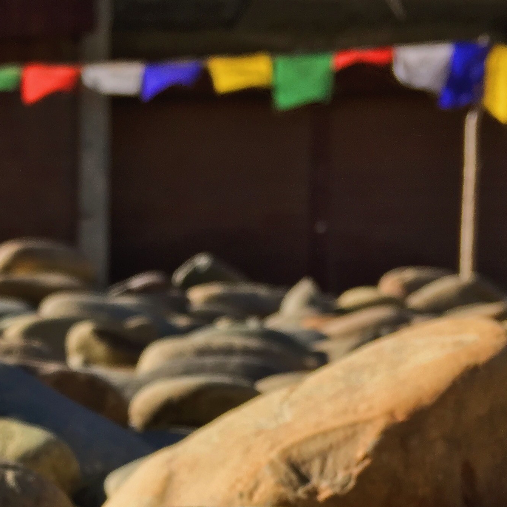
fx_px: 1276
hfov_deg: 21.9
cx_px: 44
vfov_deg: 21.9
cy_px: 467
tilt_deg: -6.2
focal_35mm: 77
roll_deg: +0.3
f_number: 2.2
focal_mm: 4.15
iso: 25
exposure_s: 1/1083
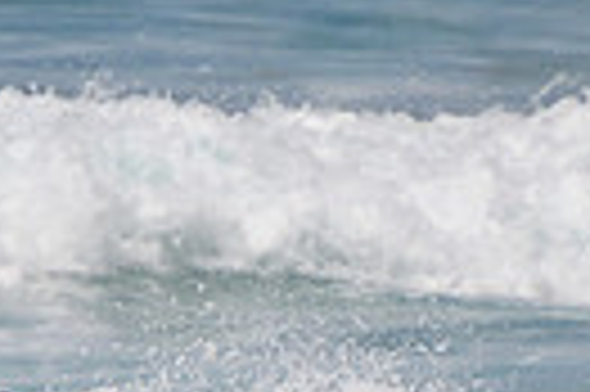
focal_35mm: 2430
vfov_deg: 0.6
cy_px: 641
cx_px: 81
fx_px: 39775
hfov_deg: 0.8
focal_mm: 400
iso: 160
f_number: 5.6
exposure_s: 1/2000
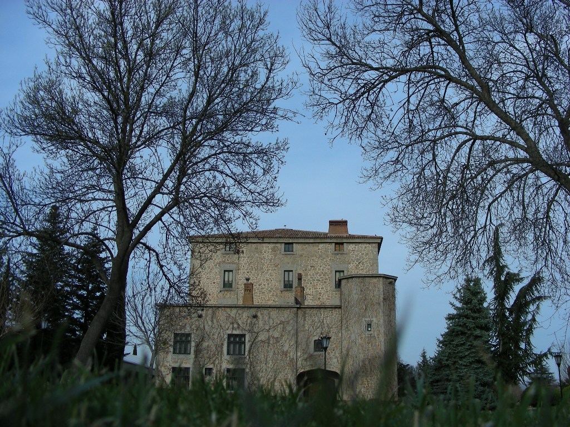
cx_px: 285
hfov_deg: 49.0
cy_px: 214
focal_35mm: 38
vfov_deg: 37.7
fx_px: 626
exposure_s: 1/390
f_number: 4
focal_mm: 6.3
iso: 50
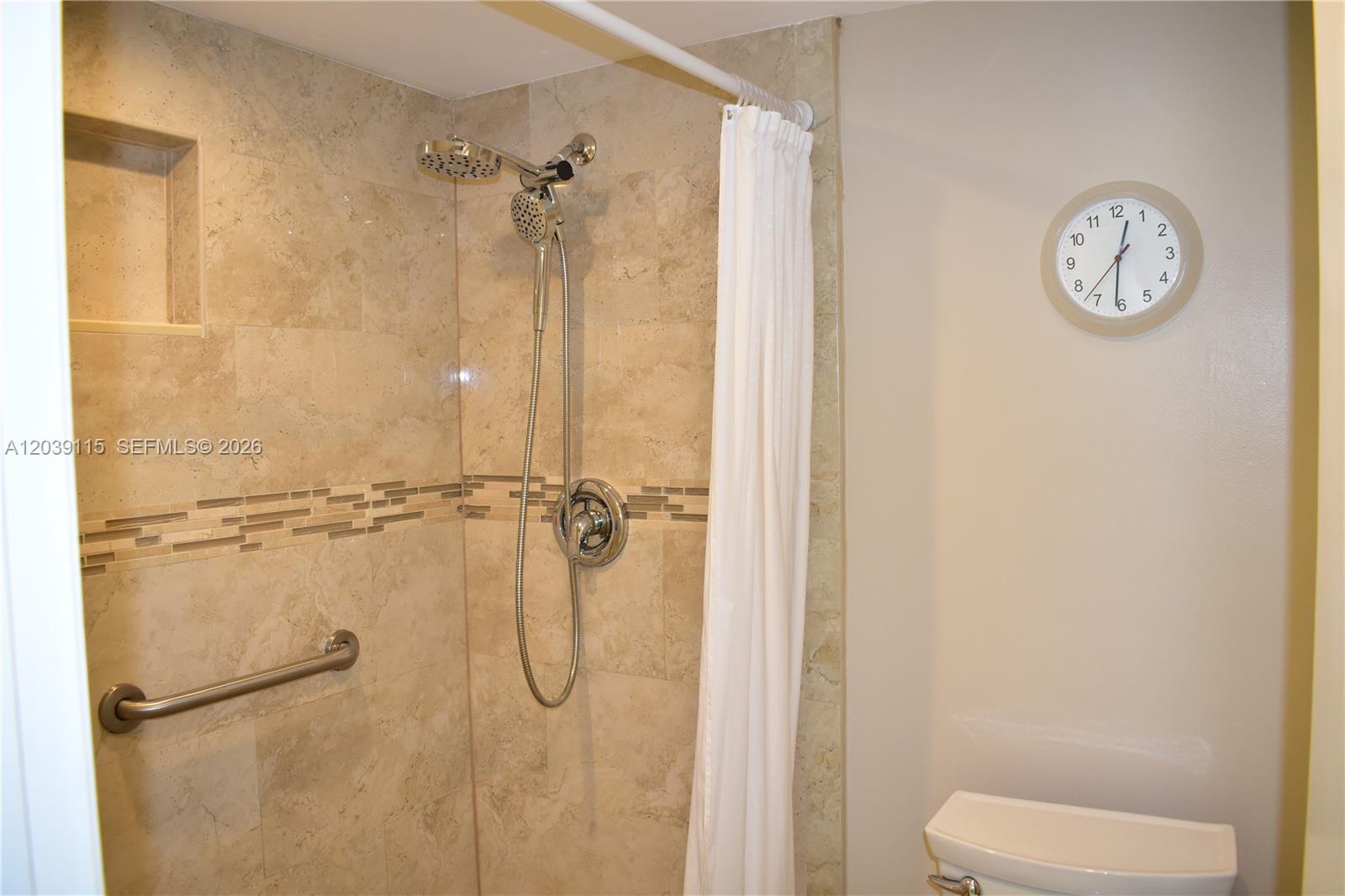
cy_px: 448
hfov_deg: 67.4
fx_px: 1008
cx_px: 672
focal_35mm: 27
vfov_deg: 47.9
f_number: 4.5
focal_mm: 18
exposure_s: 1/60
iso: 720
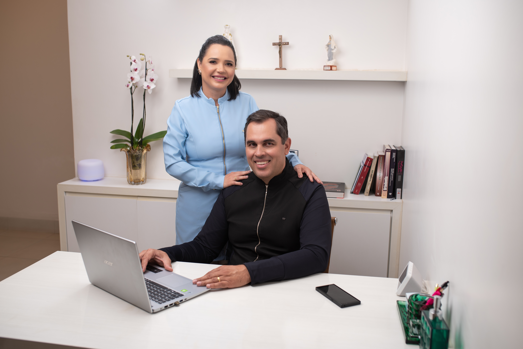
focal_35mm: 35
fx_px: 509
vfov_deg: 37.9
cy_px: 174
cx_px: 262
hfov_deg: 54.4
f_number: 3.5
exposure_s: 1/200
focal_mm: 35
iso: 100
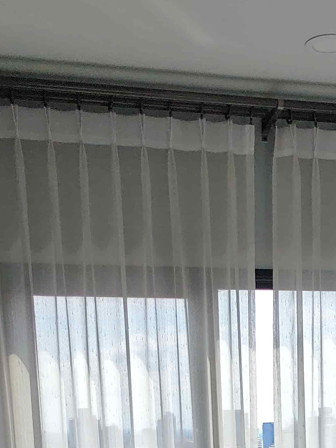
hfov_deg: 21.6
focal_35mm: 67
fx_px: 867
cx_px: 284
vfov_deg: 24.7
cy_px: 600
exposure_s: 1/1340
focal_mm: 5.6
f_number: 1.57
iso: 72
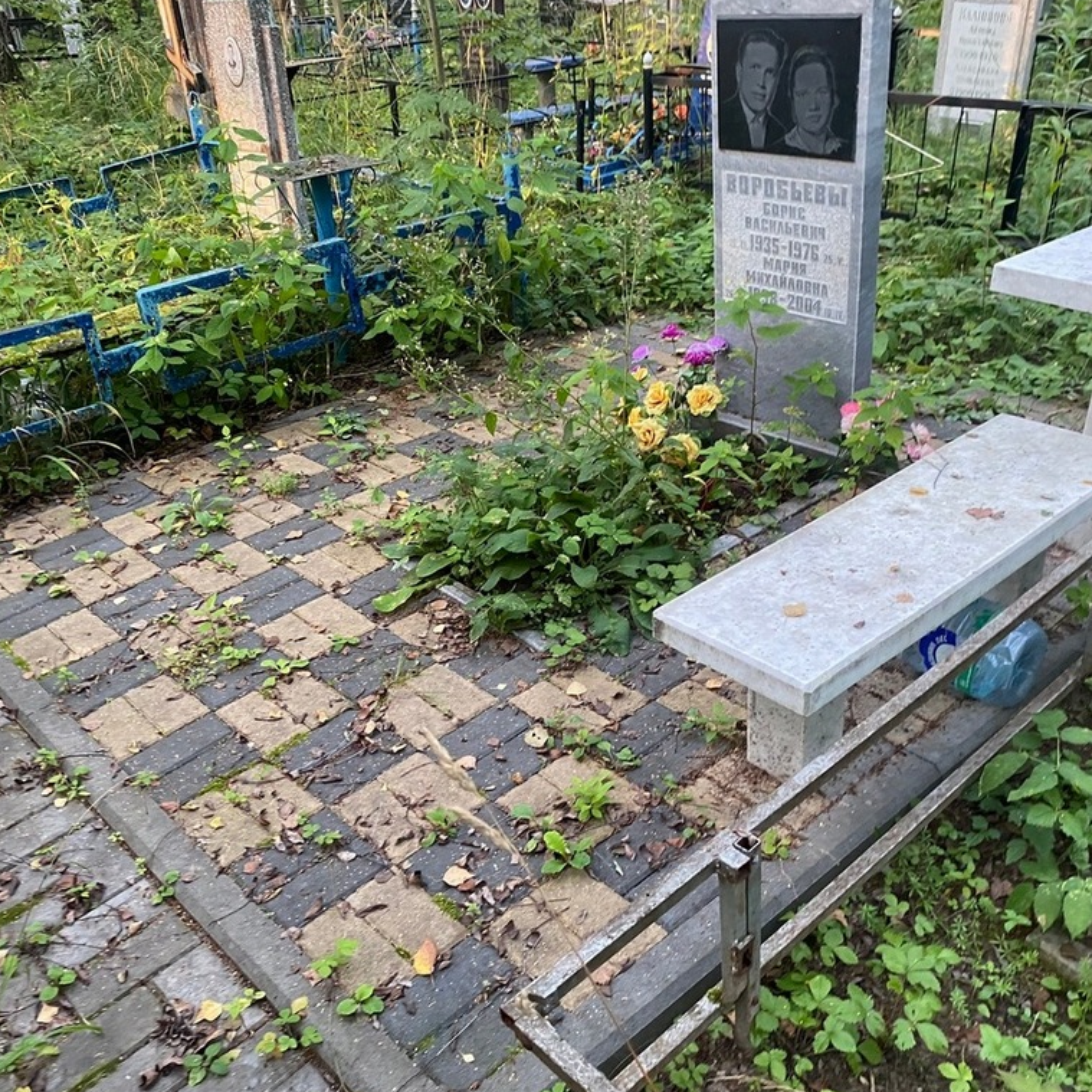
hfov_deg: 52.5
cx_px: 518
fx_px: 1106
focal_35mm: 31
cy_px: 547
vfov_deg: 52.5
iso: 250
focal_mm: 4.25
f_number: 1.8
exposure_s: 1/60
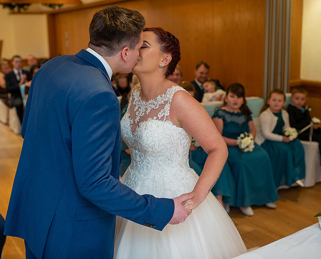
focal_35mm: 44
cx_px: 159
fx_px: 417
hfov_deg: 42.1
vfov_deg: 34.4
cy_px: 116
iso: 250
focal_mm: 35
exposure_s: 1/125
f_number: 2.5
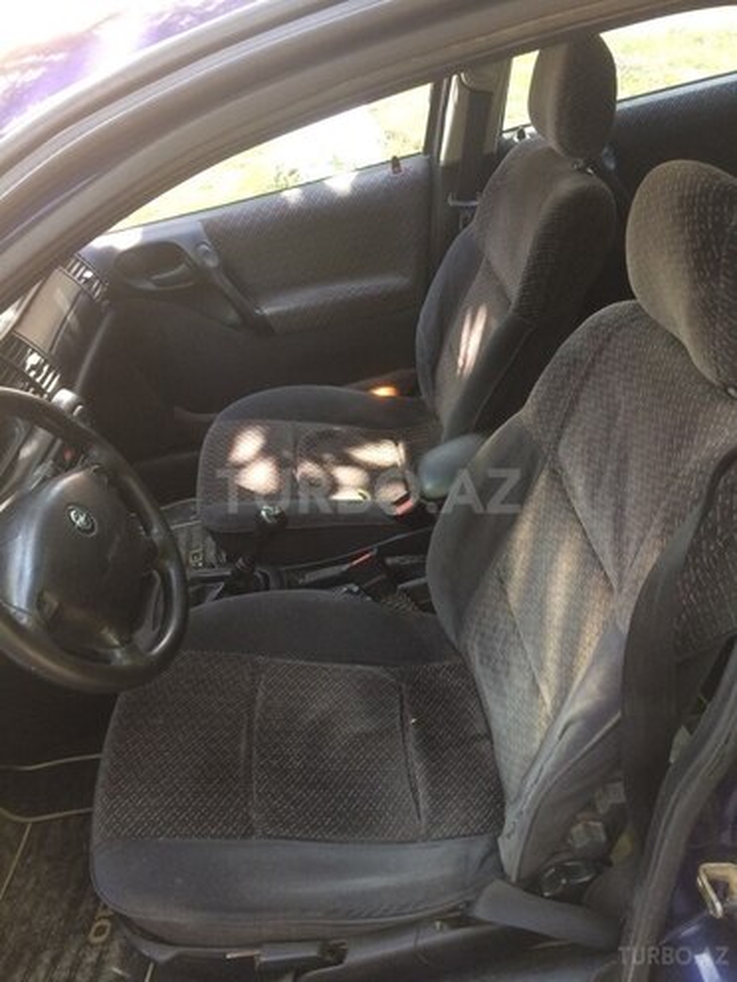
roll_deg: +13.9
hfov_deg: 48.2
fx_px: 823
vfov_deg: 61.7
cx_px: 368
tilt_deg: -36.9
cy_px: 491
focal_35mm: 29
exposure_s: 1/33
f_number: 2.2
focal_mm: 4.15
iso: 50
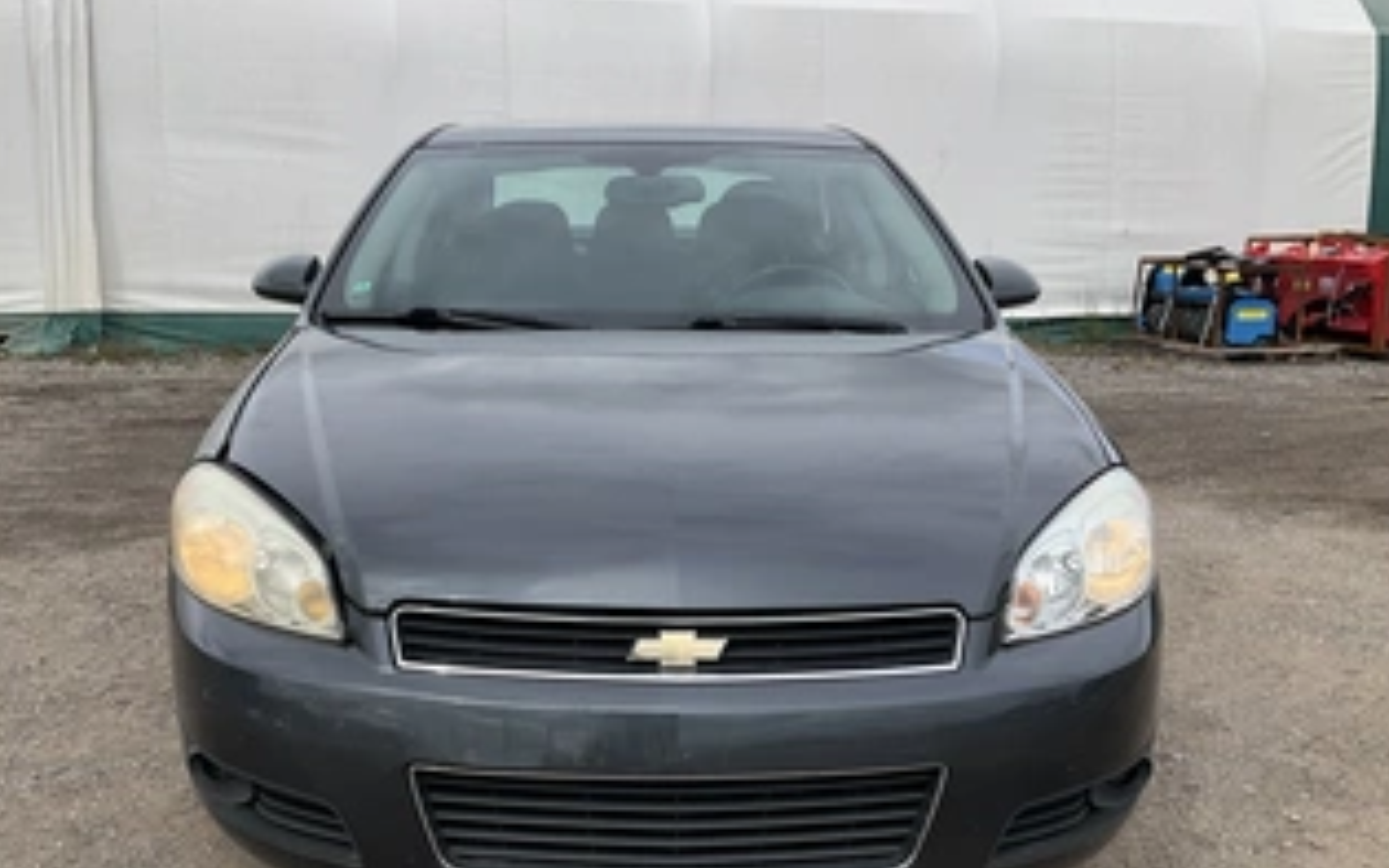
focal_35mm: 39
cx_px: 609
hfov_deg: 50.3
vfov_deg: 32.5
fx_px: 1477
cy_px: 582
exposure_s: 1/1279
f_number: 1.8
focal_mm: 3
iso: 25
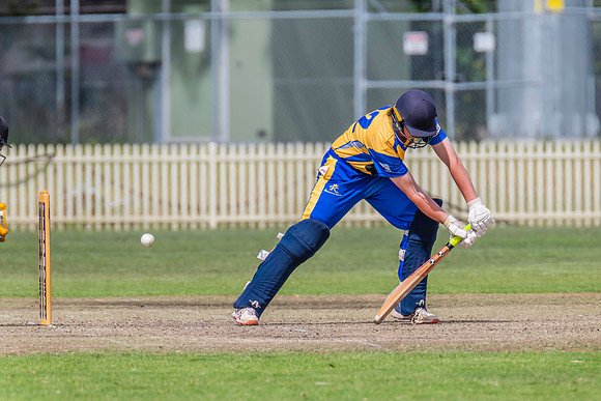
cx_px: 340
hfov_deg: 3.0
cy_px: 175
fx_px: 11362
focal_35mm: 680
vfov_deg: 2.0
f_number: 7.1
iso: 800
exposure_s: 1/2500
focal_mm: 600
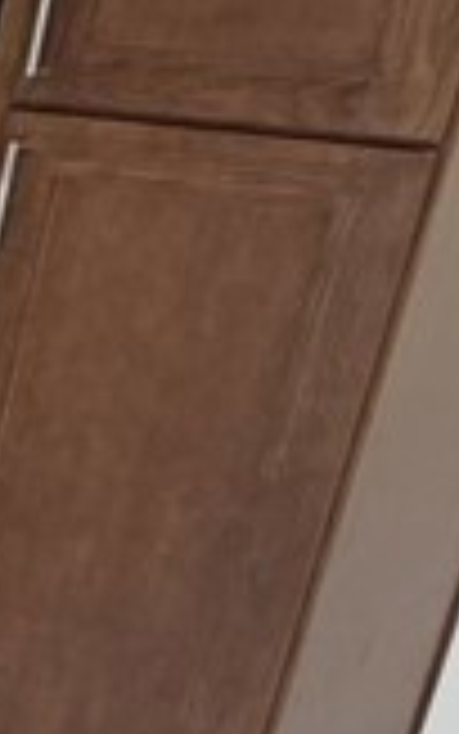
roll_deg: -0.2
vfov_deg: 22.1
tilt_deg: -21.1
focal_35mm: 93
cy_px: 558
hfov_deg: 9.3
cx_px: -1112
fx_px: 1860
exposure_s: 1/111
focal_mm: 2.22
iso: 200
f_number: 2.2
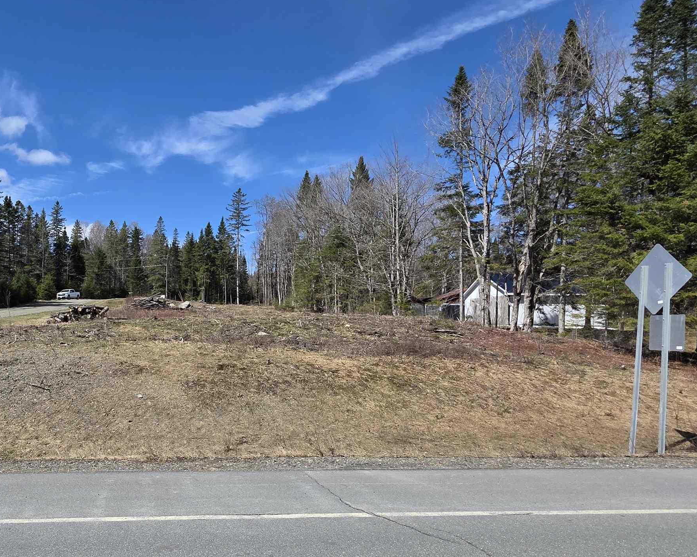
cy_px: 318
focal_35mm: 22
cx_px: 153
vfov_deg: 62.8
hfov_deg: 68.8
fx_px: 454
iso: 40
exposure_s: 1/2111
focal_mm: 2.2
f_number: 1.9
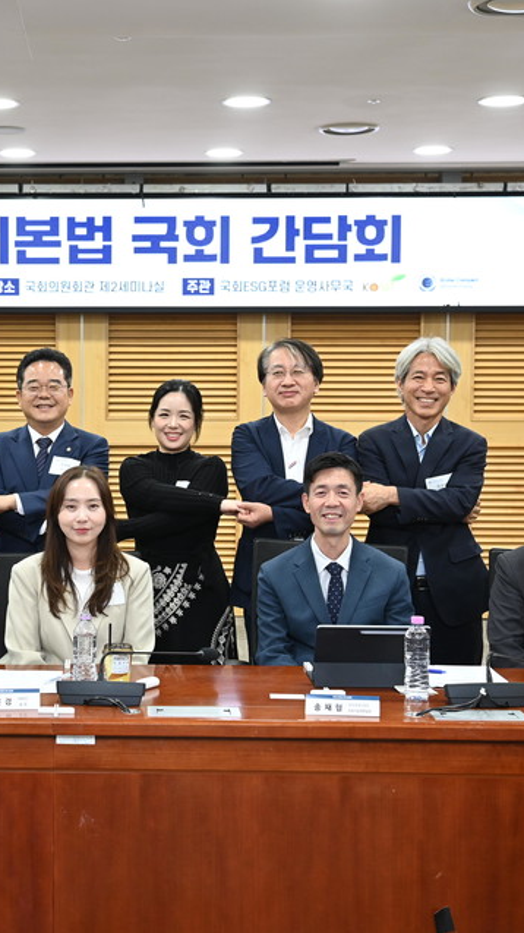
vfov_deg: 34.9
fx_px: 1483
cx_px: 73
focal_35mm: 60
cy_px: 466
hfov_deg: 19.7
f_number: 4.5
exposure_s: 1/200
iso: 1250
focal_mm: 38
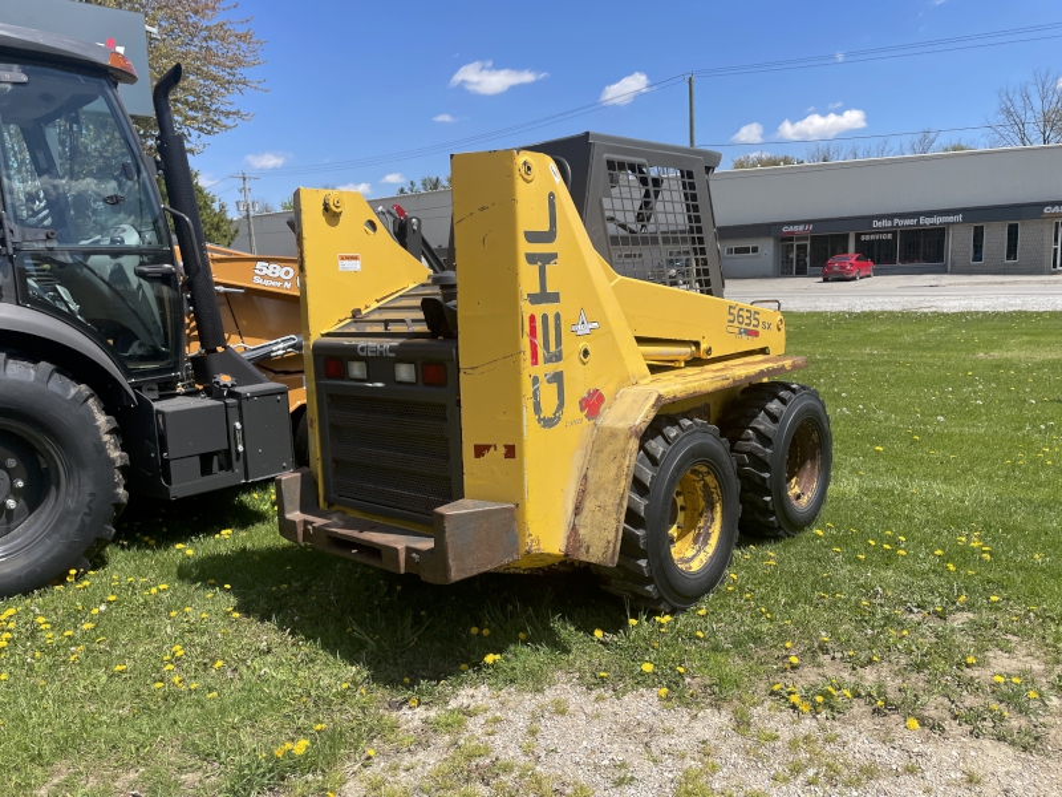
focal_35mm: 26
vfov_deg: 53.1
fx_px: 798
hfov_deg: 67.3
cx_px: 531
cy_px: 398
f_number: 1.6
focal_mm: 4.2
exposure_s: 1/3509
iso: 32
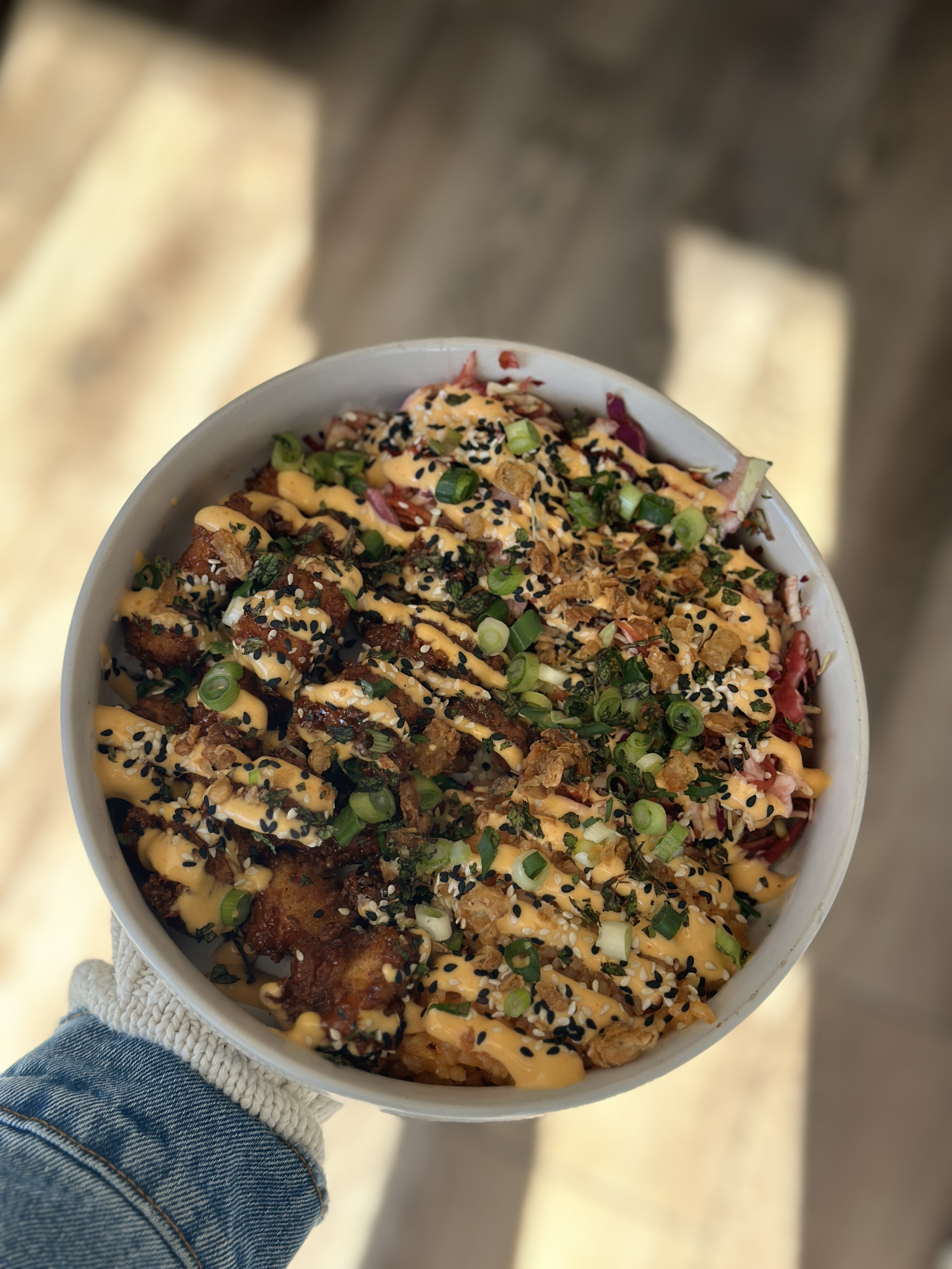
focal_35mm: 48
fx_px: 1760
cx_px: 476
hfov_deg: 30.3
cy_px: 634
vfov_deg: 39.7
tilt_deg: -64.5
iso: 80
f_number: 1.78
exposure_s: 1/513
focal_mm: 6.86
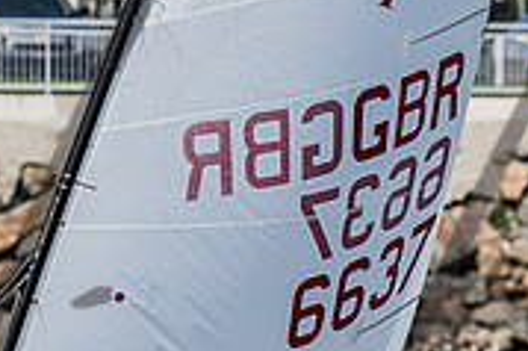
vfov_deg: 1.8
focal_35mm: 783
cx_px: 743
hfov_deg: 2.6
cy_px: 512
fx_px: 11473
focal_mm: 200
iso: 320
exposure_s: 1/1250
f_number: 9
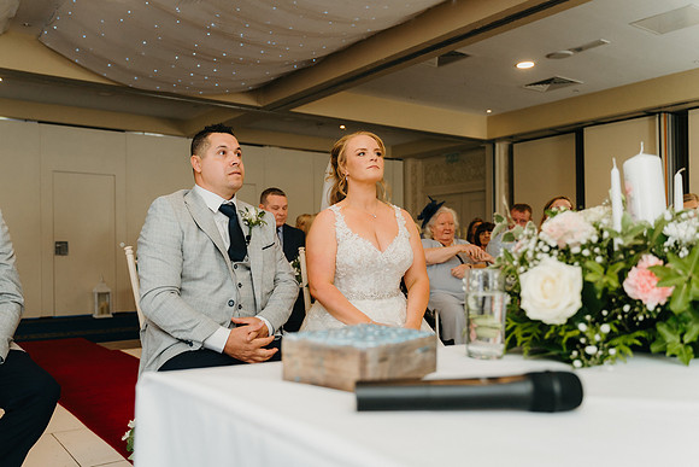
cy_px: 259
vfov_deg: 42.3
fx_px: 602
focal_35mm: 31
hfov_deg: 60.1
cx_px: 312
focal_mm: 28
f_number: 2.8
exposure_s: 1/200
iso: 1000
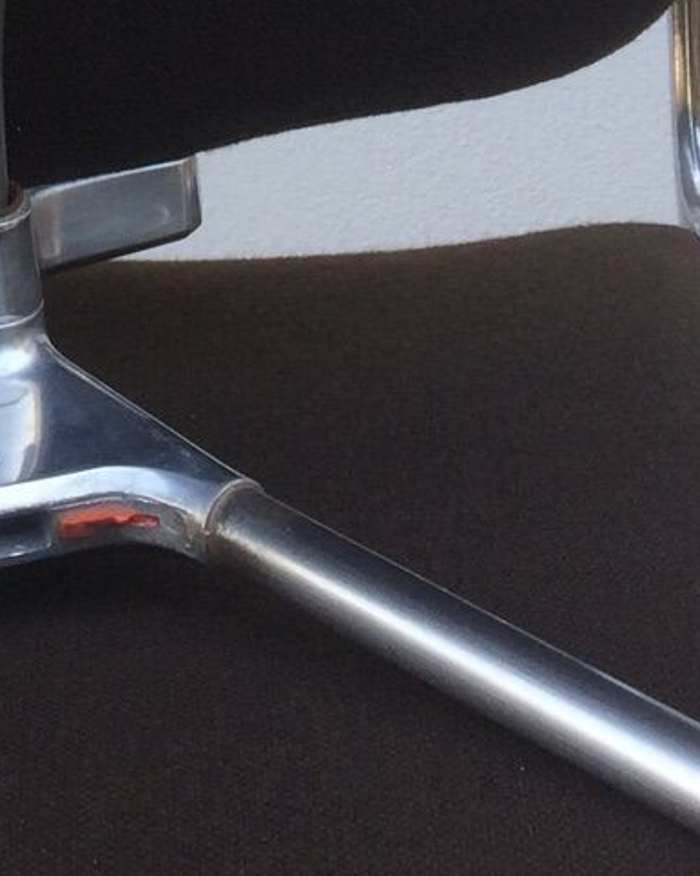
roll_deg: -0.6
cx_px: -328
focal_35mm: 120
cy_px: -753
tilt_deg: -5.3
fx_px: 3110
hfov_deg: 12.3
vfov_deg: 14.0
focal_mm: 4.15
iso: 32
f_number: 2.2
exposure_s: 1/154
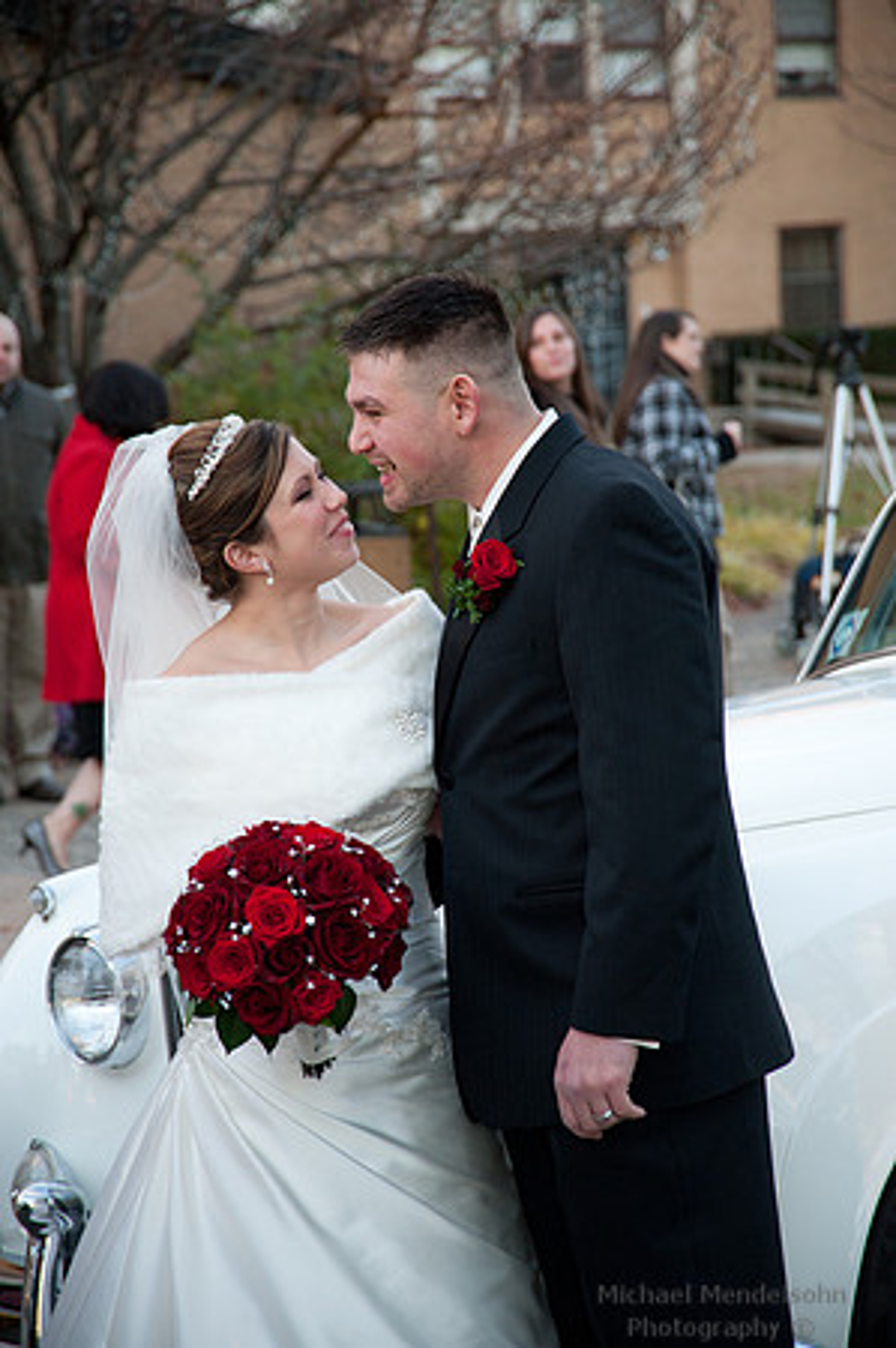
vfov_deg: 17.1
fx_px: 4490
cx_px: 448
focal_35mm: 120
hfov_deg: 11.4
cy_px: 674
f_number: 5.6
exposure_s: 1/400
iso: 2000
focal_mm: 120
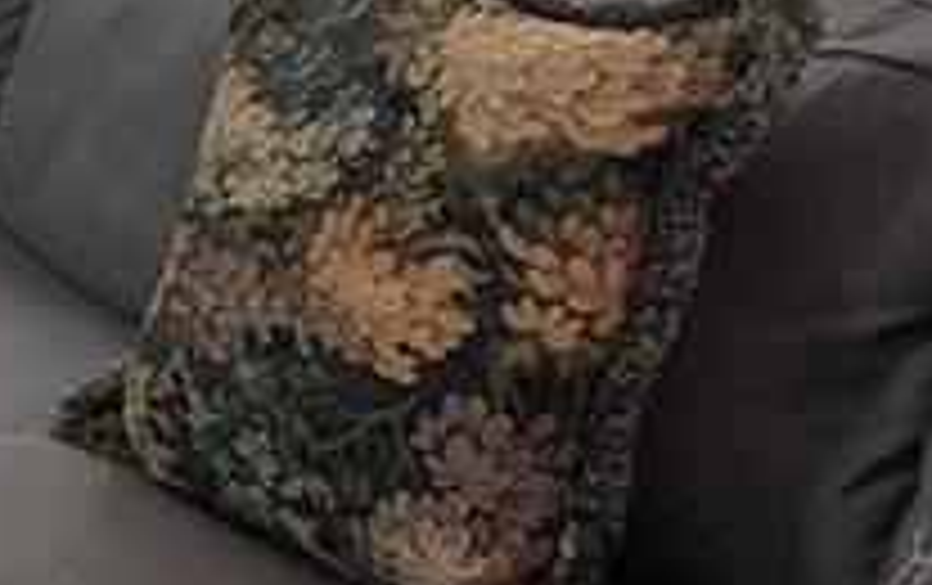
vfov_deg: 9.2
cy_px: -54
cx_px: -770
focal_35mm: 141
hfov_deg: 13.3
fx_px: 3586
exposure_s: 1/120
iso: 200
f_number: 1.7
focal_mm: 6.3
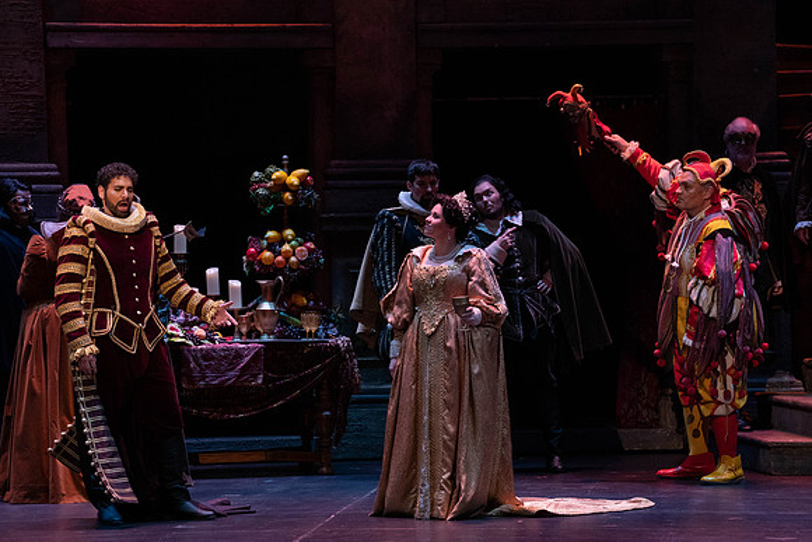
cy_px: 271
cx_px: 406
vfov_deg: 6.9
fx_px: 4512
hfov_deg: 10.3
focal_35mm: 200
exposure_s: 1/250
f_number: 8
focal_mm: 200
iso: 5000
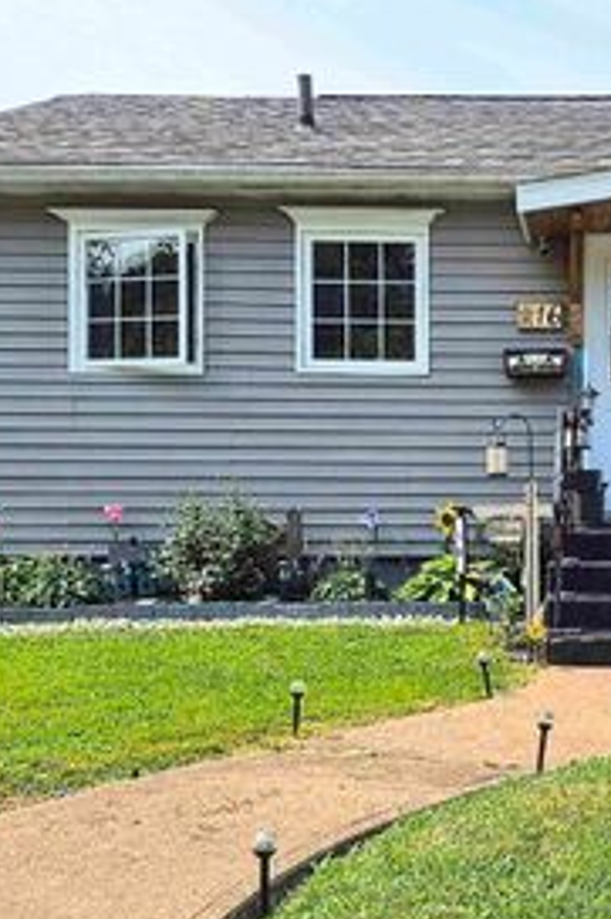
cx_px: 587
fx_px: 1122
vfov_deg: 44.5
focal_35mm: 44
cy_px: 510
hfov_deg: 28.8
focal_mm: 5.4
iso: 80
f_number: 1.8
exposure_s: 1/4224
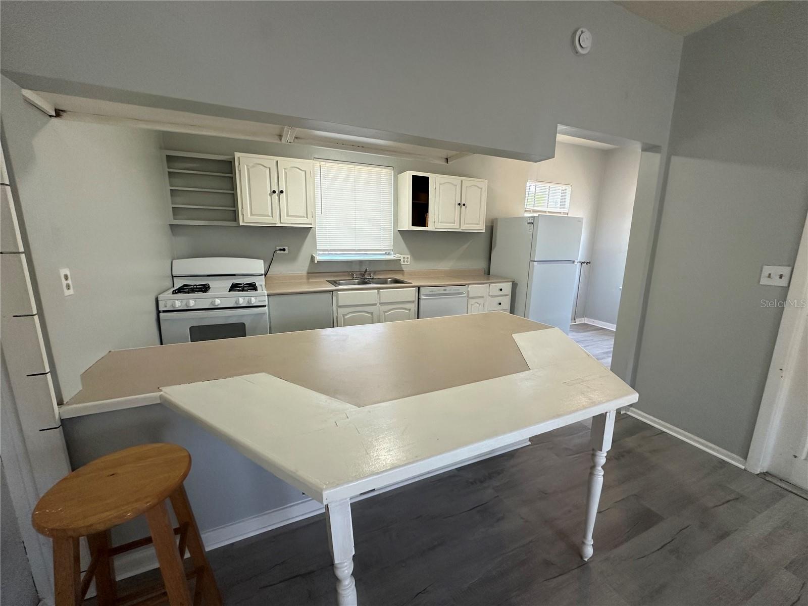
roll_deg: -1.1
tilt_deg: -11.0
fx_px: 327
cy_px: 303
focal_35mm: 14
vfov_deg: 85.7
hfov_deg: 102.1
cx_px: 404
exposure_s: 1/120
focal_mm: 2.22
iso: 200
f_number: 2.2
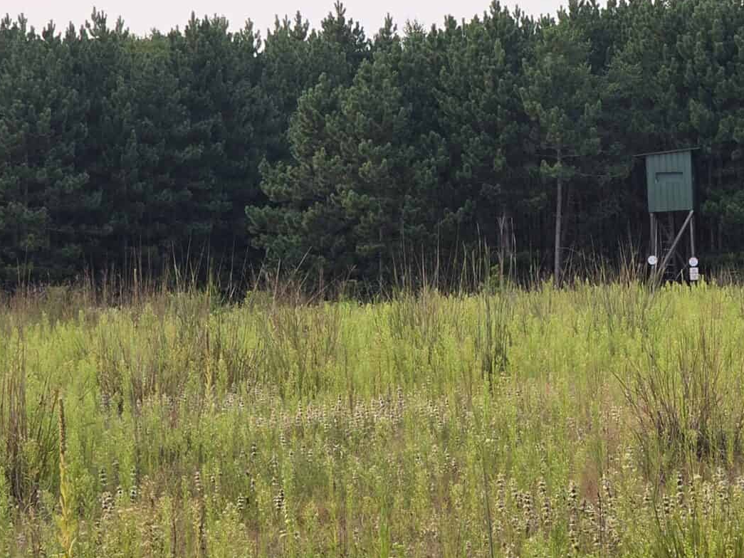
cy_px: 201
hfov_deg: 11.6
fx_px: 3633
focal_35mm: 169
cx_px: 768
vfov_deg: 8.8
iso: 50
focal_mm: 7.9
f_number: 2.4
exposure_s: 1/431
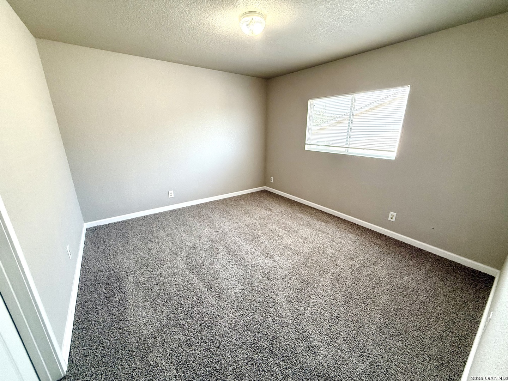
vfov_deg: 85.7
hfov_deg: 102.1
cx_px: 254
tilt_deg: -16.7
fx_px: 205
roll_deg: -0.9
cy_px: 190
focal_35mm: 14
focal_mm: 2.22
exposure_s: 1/120
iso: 250
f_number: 2.2
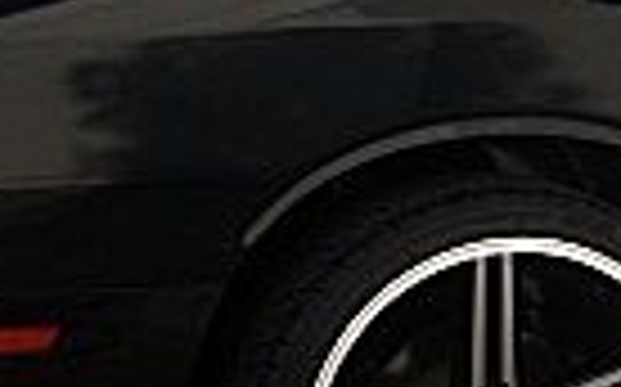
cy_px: 234
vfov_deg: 7.4
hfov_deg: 11.3
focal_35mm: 177
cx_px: 976
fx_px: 2993
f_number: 2.8
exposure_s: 1/250
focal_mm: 6.3
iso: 50
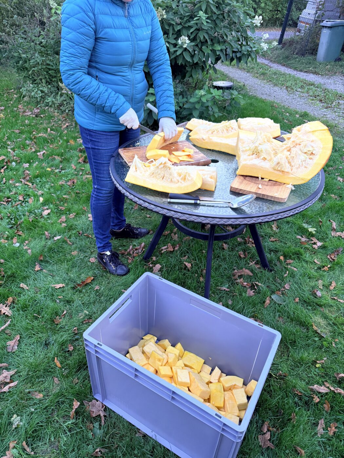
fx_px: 318
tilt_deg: -33.9
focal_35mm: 24
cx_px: 172
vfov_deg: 71.6
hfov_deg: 56.8
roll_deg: -1.5
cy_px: 229
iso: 250
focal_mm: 6.76
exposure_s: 1/60
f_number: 1.78
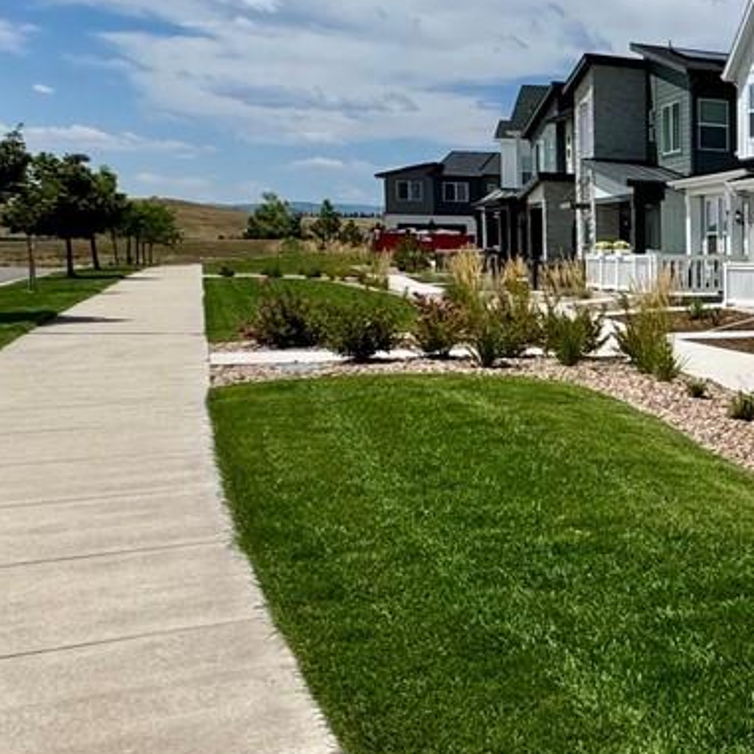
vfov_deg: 32.8
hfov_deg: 25.0
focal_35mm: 52
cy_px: 354
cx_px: 1134
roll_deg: -0.7
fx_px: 1281
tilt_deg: -4.0
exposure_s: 1/3390
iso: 50
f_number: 2.2
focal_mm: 2.22
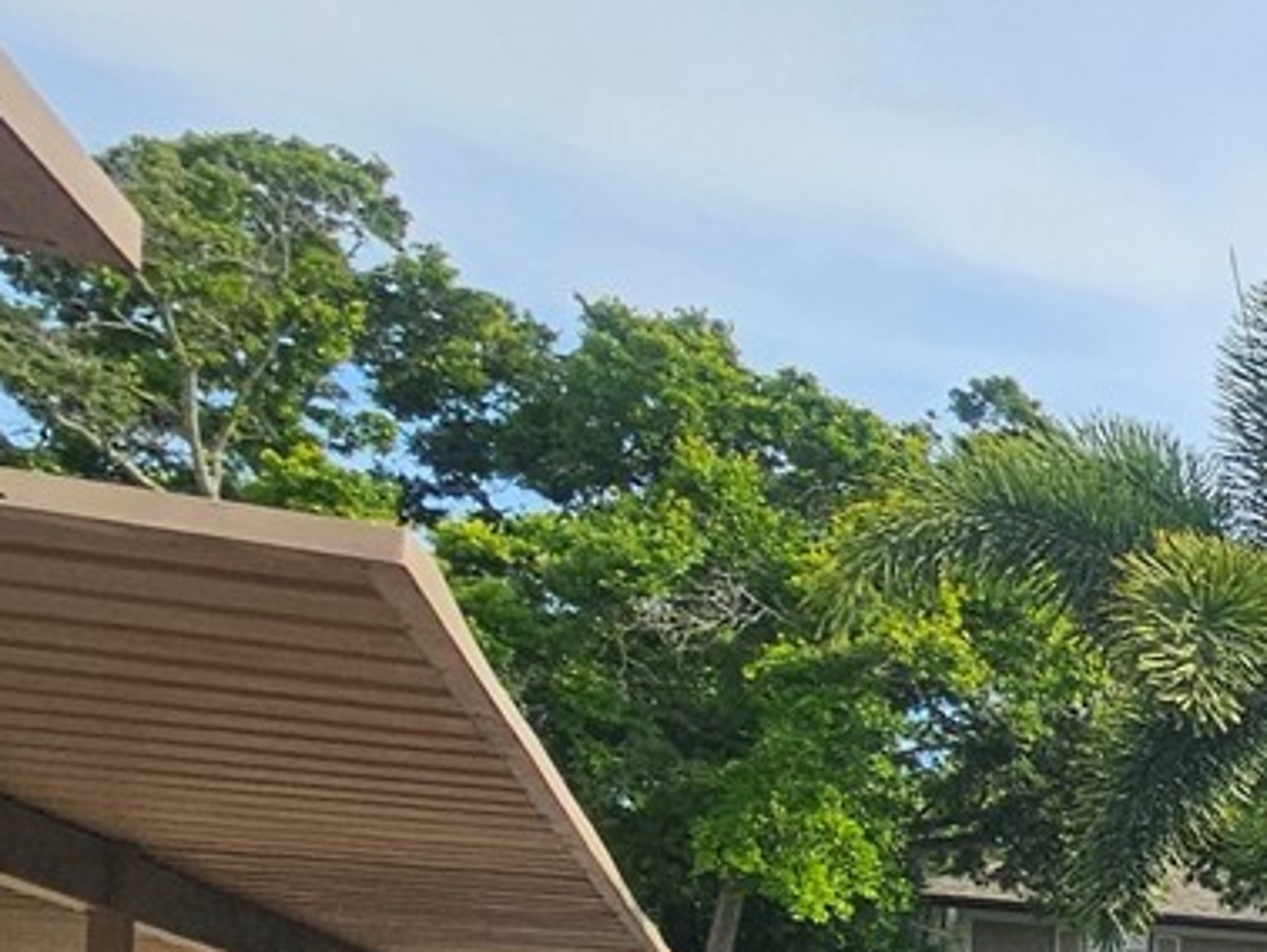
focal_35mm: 55
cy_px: 1190
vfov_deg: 23.8
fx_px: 2014
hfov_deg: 19.1
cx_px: 2564
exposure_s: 1/1058
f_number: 2.2
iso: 50
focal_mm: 2.2
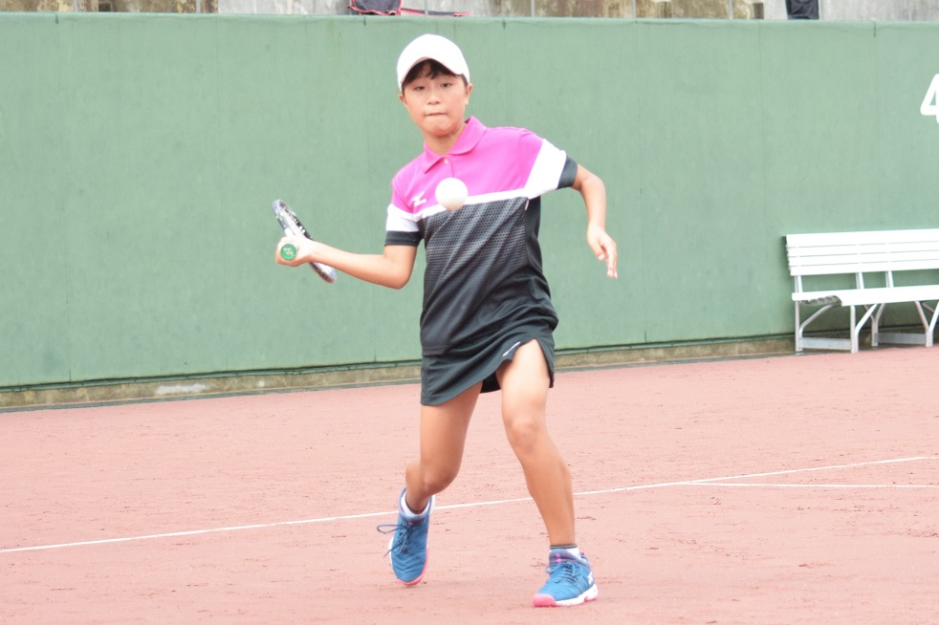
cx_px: 462
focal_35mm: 110
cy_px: 309
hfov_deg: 18.6
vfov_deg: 12.4
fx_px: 2868
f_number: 4.5
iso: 1250
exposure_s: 1/1250
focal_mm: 72
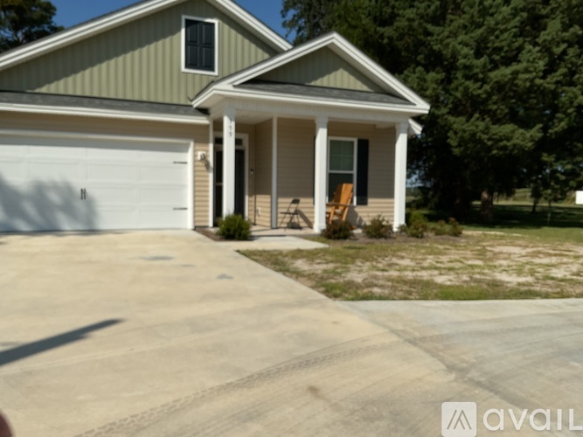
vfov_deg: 48.2
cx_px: 292
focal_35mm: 29
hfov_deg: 61.7
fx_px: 488
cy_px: 218
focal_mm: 3
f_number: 1.8
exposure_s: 1/7407
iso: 25
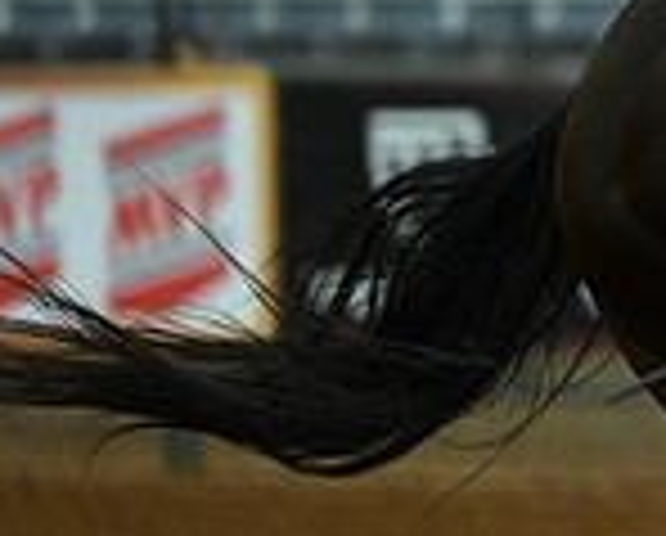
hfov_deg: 3.2
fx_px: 11969
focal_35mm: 606
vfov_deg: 2.6
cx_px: 1296
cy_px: -223
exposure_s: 1/640
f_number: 2.8
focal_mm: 165
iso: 3200
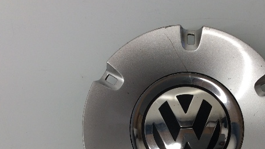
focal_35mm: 49
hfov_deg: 41.4
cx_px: 182
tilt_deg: -86.3
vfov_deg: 23.8
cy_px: 133
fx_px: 344
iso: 32
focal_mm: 3.3
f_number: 2.4
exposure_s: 1/60
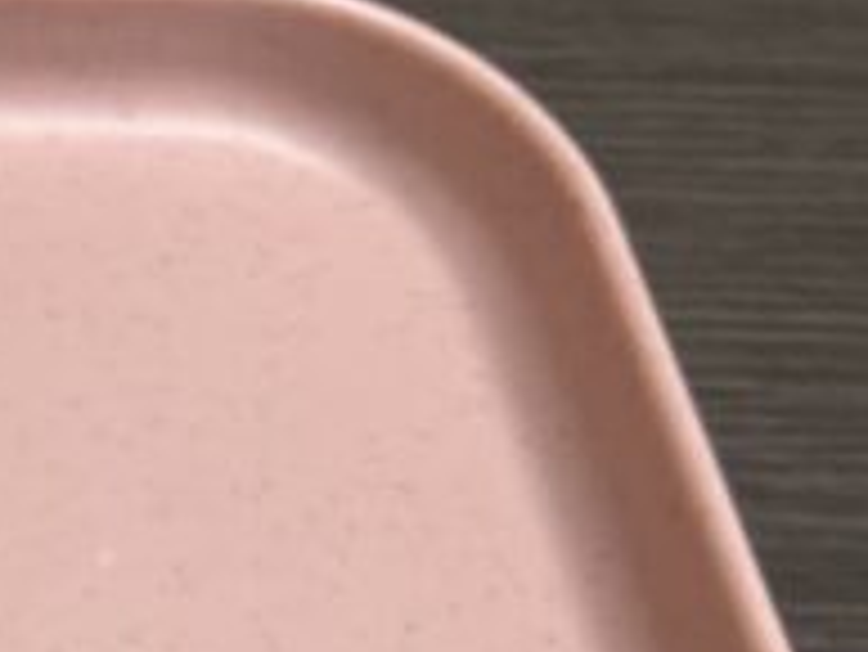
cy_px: 1322
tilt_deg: -61.4
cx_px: -1394
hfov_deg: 11.2
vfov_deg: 9.9
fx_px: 3463
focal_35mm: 138
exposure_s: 1/119
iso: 125
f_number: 1.5
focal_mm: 5.7
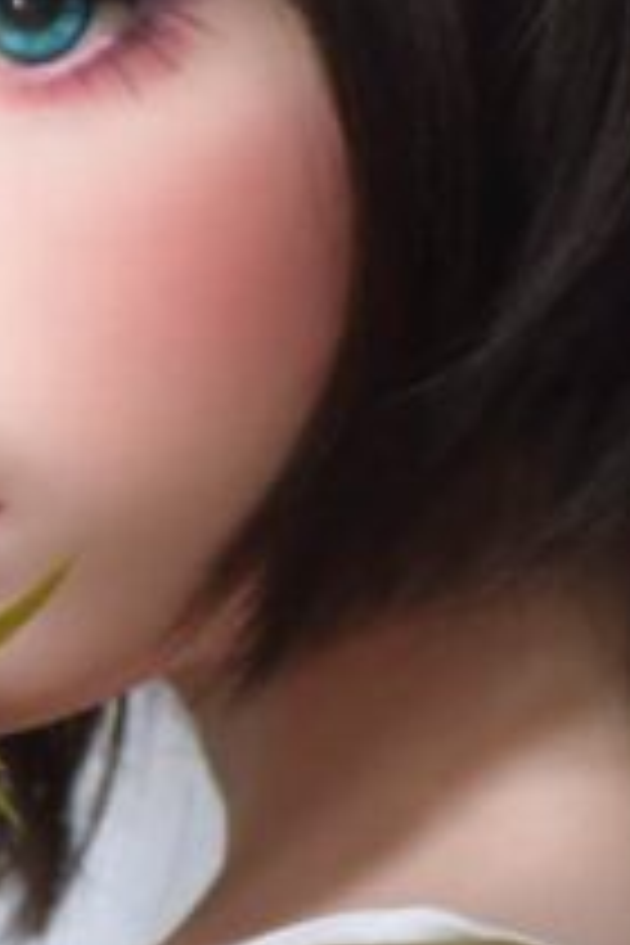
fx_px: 11258
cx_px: -119
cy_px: 698
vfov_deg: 4.8
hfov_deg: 3.2
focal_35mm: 429
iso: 1000
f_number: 5
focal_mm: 75
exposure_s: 1/60
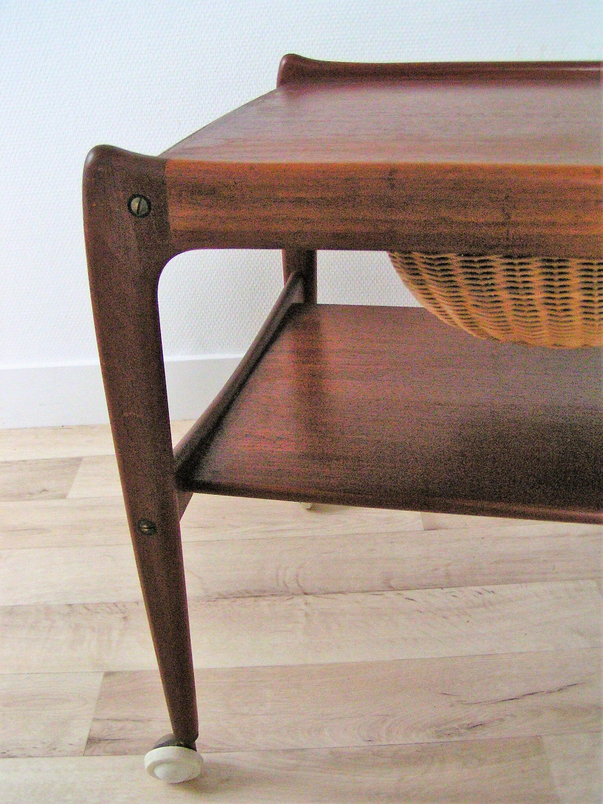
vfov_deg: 49.0
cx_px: 302
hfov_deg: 37.7
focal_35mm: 38
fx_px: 882
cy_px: 402
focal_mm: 5.8
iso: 400
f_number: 4
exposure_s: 1/80
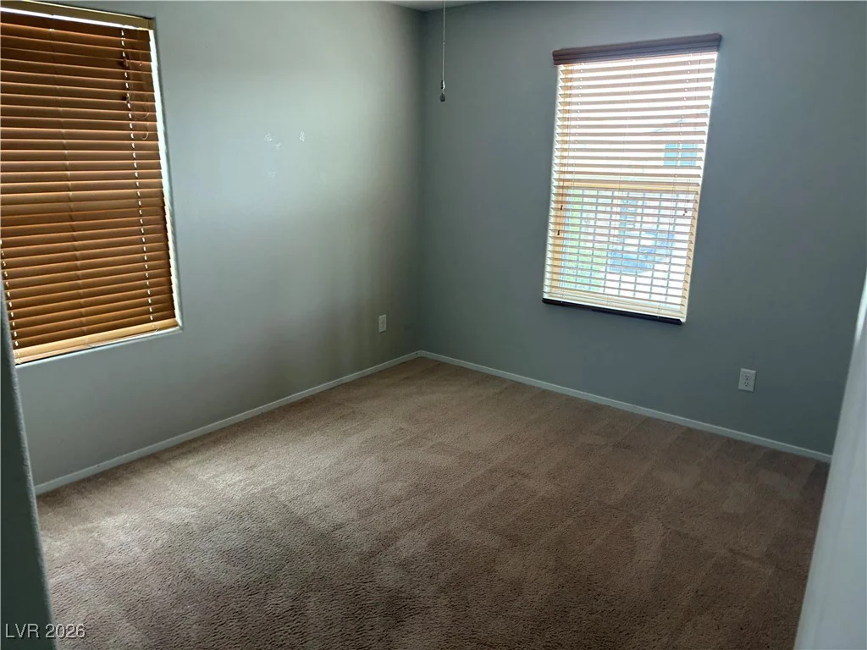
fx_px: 651
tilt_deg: -13.9
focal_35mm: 26
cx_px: 434
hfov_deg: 67.3
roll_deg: +1.5
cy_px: 325
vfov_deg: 53.1
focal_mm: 5.96
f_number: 1.6
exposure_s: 1/60
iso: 200
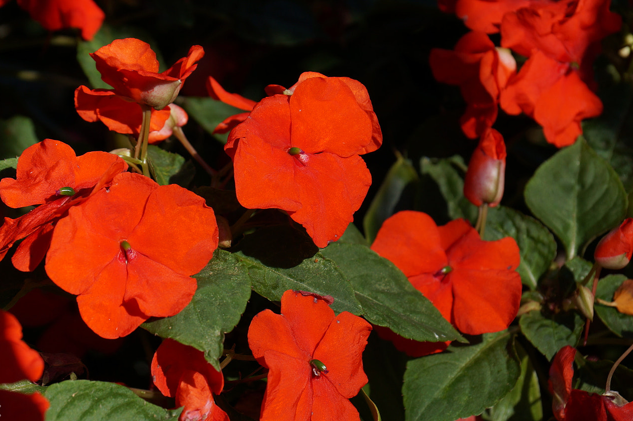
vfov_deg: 5.4
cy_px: 217
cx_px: 276
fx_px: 4472
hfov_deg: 8.1
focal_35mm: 255
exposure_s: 1/400
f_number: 7.1
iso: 100
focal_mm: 135
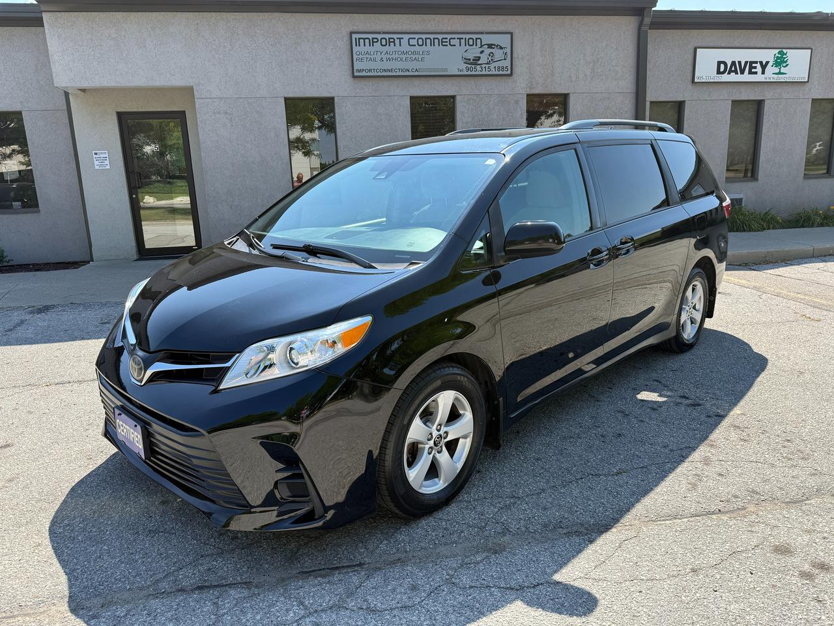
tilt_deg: -13.3
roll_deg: +1.5
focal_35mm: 24
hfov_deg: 71.6
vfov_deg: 56.8
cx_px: 417
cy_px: 313
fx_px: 578
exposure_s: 1/1553
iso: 80
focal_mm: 6.76
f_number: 1.78
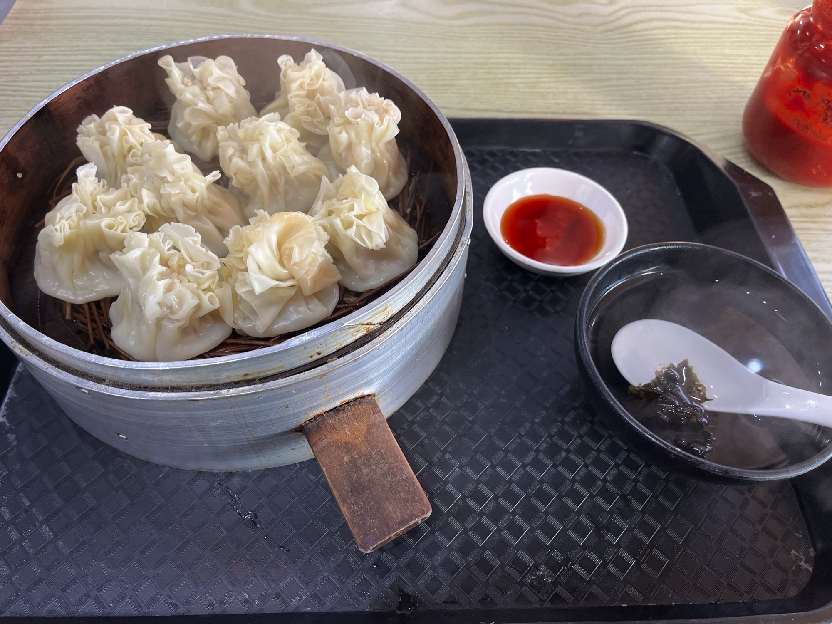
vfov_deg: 53.1
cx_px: 416
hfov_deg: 67.3
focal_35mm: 26
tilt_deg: -55.8
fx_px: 625
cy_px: 312
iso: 125
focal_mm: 5.1
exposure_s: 1/121
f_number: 1.6
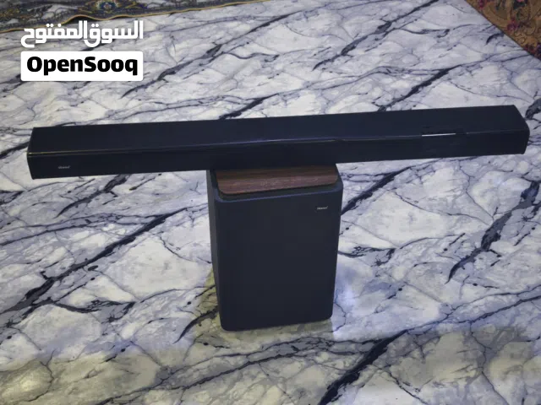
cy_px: 202
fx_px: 719
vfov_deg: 31.5
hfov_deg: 41.2
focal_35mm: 46
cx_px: 270
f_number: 1.6
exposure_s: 1/50
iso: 500
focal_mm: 6.57
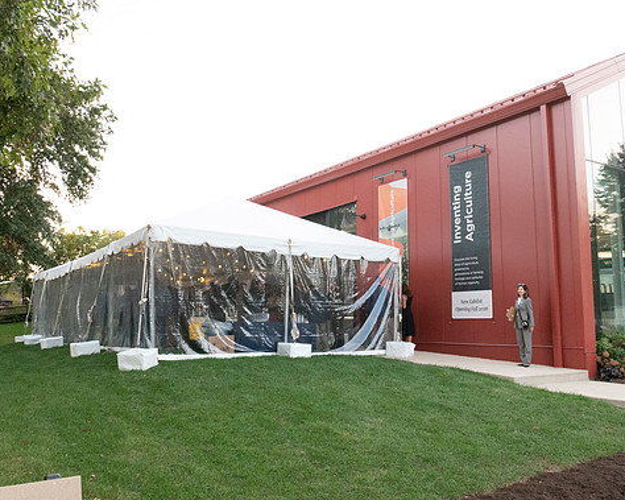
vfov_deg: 47.1
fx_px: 573
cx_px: 306
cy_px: 249
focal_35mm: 31
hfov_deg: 57.2
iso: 3200
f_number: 13
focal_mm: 18
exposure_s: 1/80
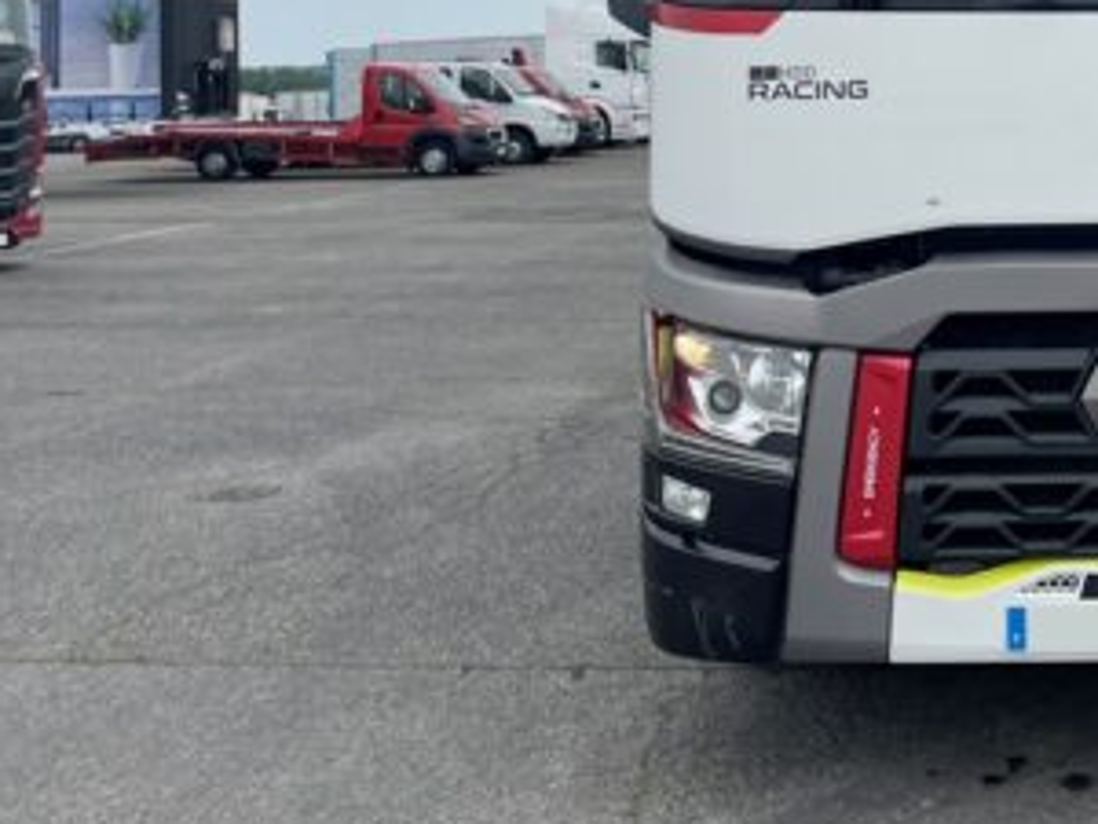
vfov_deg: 26.7
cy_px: 29
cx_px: 1028
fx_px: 1649
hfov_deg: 34.4
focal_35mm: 52
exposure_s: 1/2882
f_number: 1.6
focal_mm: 4.2
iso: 32
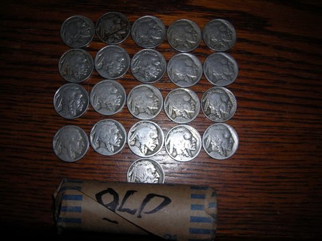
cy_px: 120
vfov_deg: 35.1
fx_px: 381
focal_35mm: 41
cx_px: 161
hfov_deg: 45.8
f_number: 6.6
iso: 50
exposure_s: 1/60.1
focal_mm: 6.8
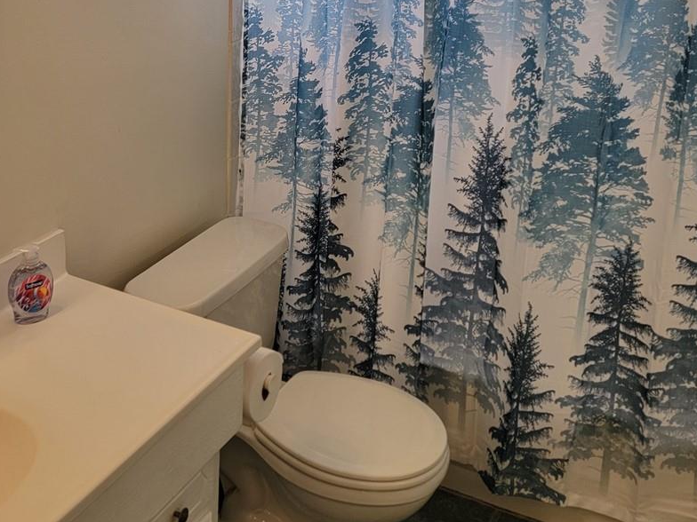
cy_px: 118
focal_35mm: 49
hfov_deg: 38.5
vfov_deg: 29.1
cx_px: 236
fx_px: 987
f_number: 1.8
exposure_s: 1/120
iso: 50
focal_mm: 6.7
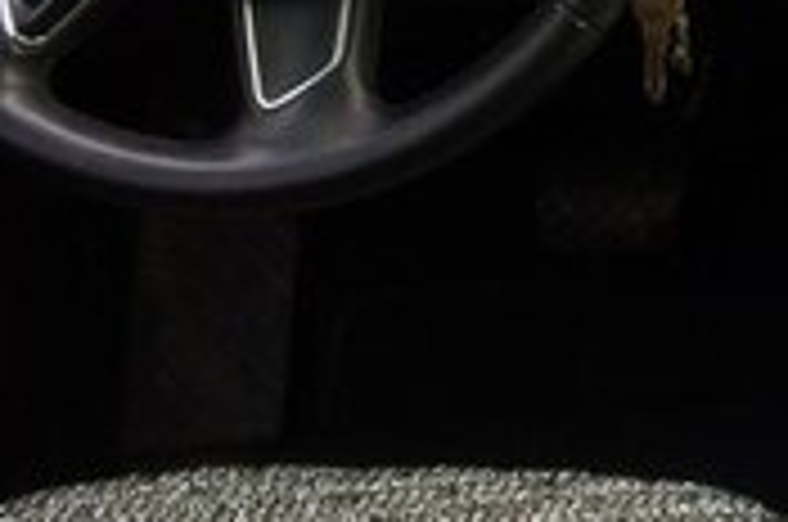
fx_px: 2491
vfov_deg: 11.3
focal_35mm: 114
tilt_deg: -19.8
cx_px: 1157
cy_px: -371
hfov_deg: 16.5
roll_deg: -2.0
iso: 64
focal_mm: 4.15
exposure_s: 1/100
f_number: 2.2
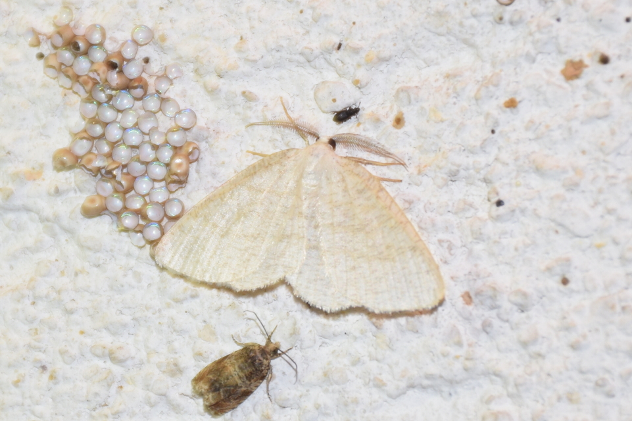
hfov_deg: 9.8
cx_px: 316
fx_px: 3685
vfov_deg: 6.5
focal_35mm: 210
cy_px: 210
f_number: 7.1
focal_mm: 140
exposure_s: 1/60
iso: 320
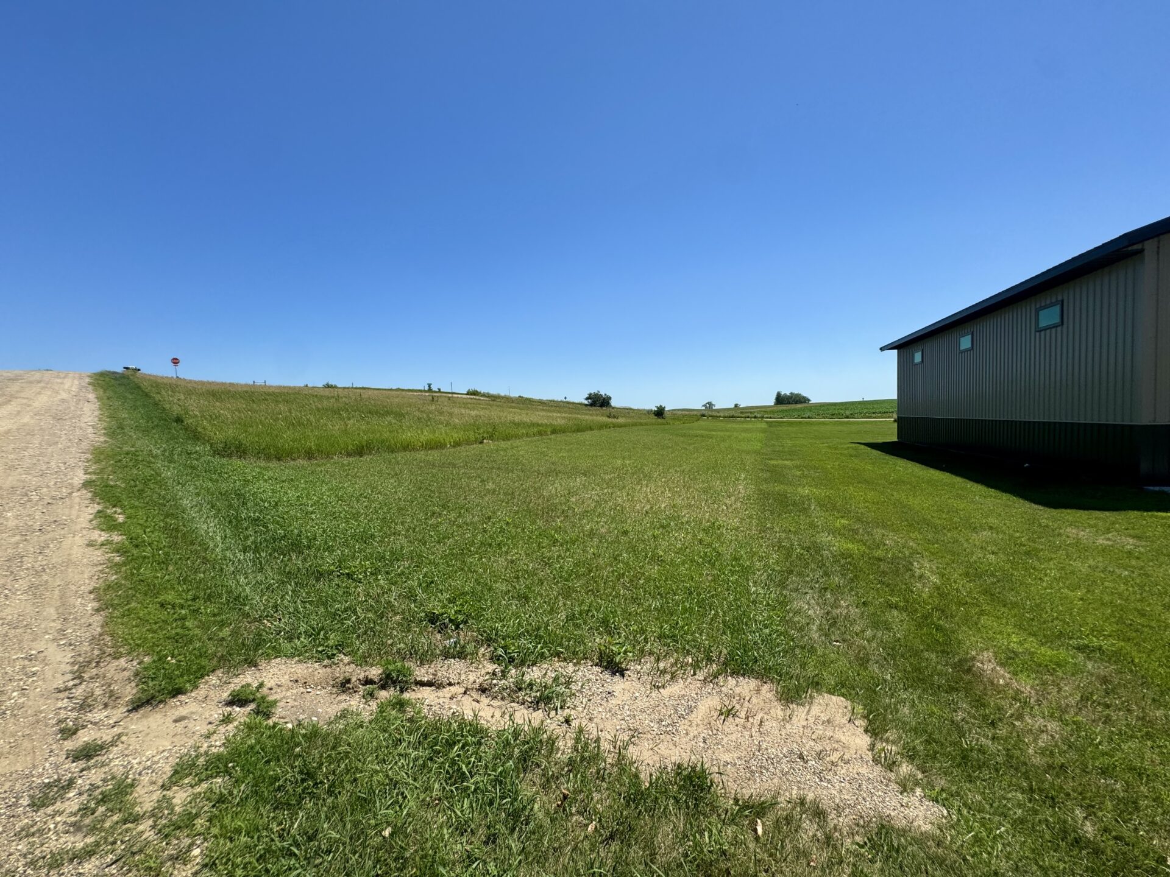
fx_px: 473
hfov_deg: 102.1
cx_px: 585
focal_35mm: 14
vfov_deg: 85.7
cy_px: 438
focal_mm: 2.22
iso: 50
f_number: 2.2
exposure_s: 1/2494
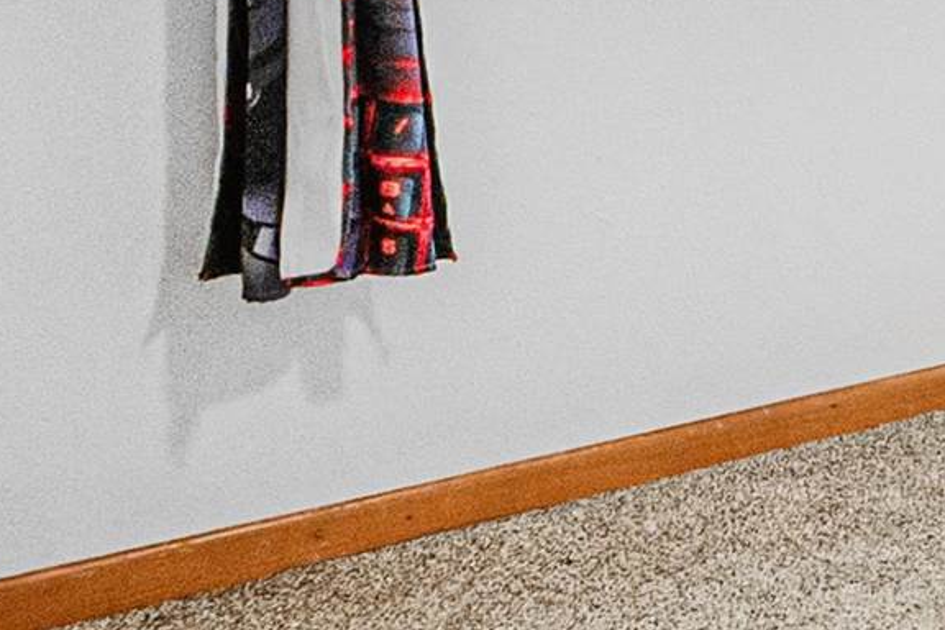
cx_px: 1865
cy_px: -313
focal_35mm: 80
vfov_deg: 15.7
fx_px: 2100
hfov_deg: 17.9
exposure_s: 1/6
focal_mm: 10
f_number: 8
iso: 800
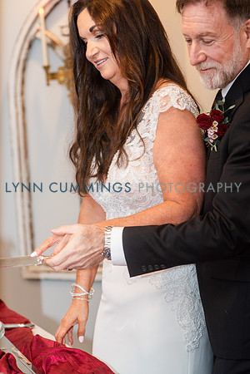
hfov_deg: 16.1
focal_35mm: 85
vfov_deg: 23.9
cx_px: 125
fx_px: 885
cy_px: 187
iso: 1250
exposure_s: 1/160
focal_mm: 85
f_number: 3.2
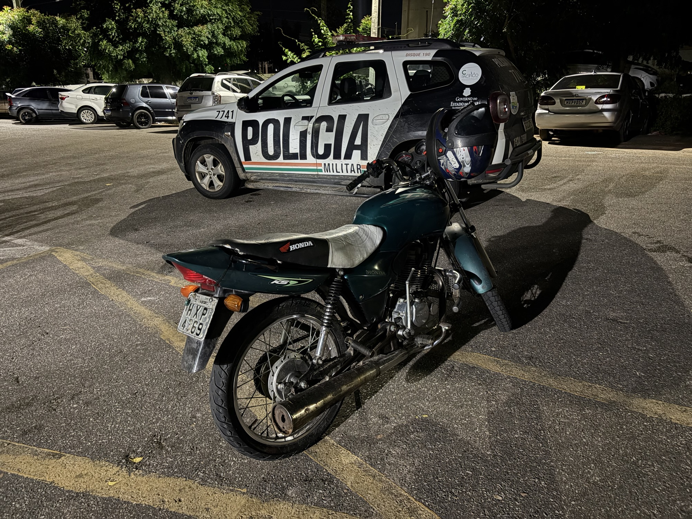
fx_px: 520
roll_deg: -0.2
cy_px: 260
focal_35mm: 26
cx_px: 346
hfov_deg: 67.3
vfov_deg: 53.1
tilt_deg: -18.6
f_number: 1.6
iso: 800
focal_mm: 5.96
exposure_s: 1/9
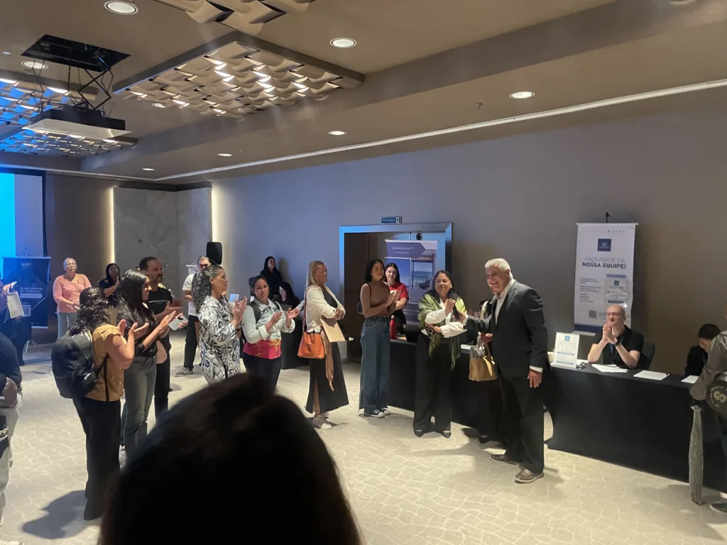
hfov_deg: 67.3
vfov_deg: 53.1
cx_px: 364
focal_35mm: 26
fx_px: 546
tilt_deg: +0.8
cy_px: 272
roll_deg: -3.8
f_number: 1.6
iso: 500
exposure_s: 1/45
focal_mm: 4.2
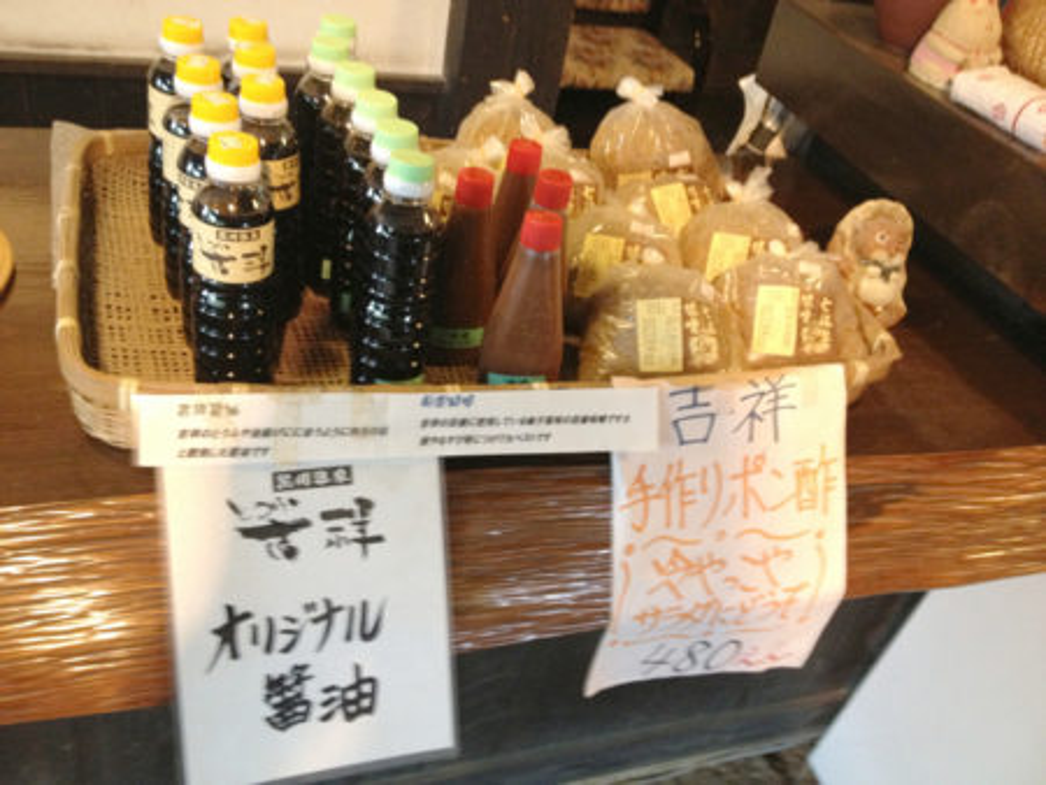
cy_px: 392
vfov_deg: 40.7
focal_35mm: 35
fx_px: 1058
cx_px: 523
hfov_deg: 52.6
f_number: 2.4
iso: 250
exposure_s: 1/20
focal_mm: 4.28
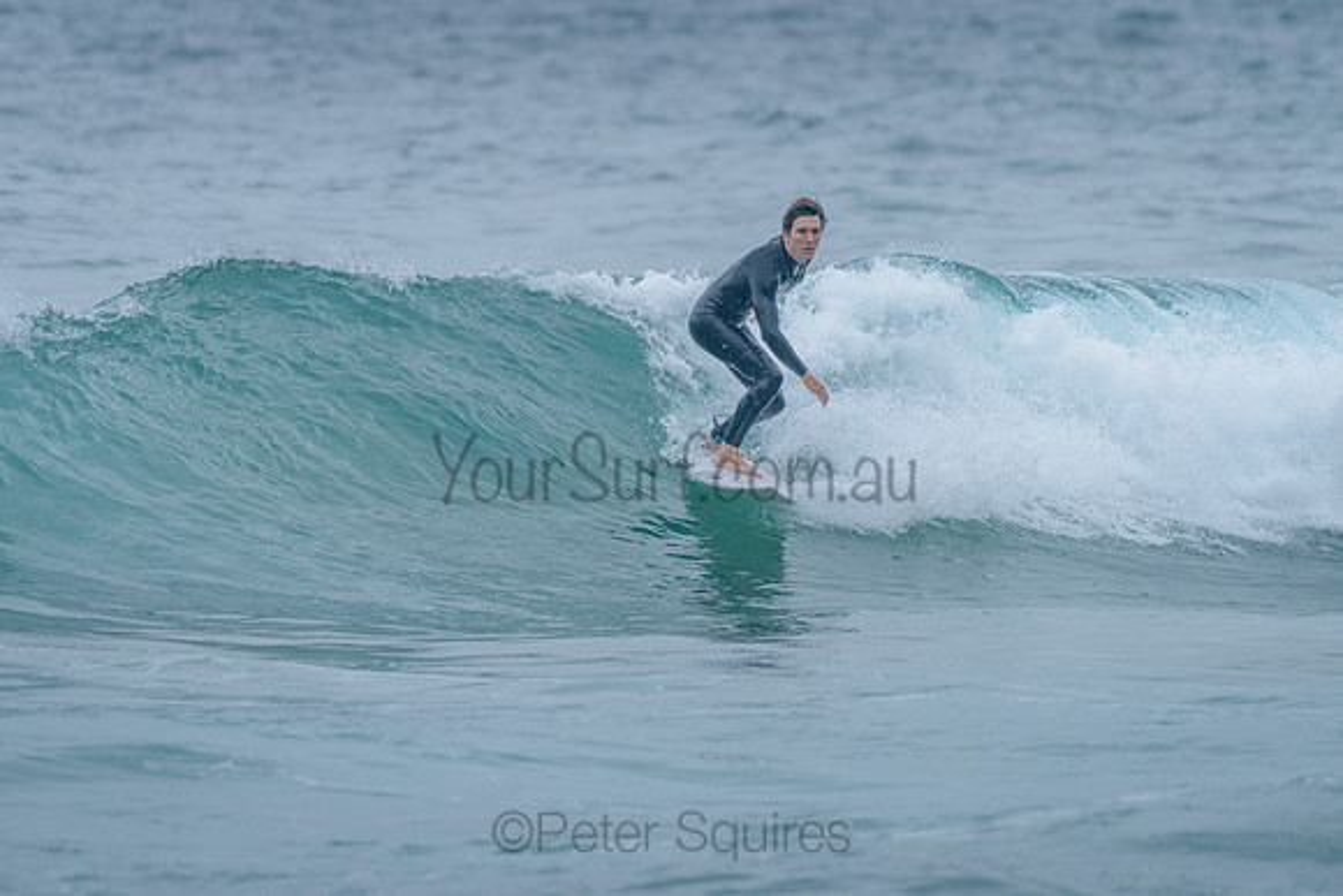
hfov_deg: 3.4
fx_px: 22864
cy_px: 348
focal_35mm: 613
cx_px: 673
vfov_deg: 2.2
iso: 640
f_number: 5.6
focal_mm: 500
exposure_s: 1/1250
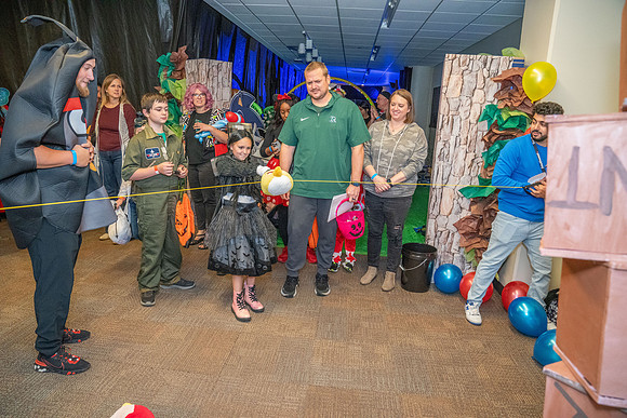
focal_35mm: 24
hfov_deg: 73.7
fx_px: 418
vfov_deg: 53.2
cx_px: 314
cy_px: 209
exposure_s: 1/200
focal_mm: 24
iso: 10000
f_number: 4
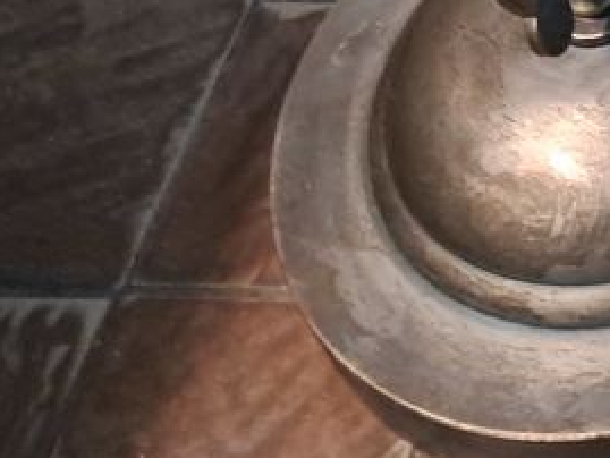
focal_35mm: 93
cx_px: 984
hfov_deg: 18.1
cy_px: -315
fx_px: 1640
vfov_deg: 14.4
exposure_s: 1/20
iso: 1000
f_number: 1.8
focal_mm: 4.65
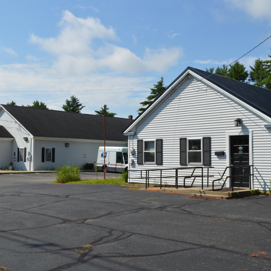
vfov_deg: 39.2
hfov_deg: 39.2
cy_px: 133
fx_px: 381
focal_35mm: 43
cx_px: 132
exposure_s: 1/320
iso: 100
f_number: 9
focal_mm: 22
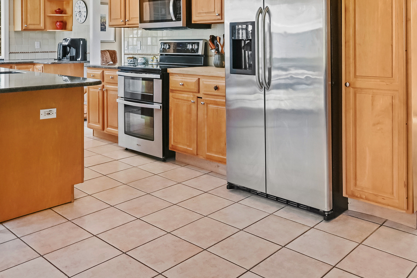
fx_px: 417
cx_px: 232
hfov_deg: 53.0
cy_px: 46
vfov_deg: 35.4
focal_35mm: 36
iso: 640
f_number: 8
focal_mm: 15
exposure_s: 1/20
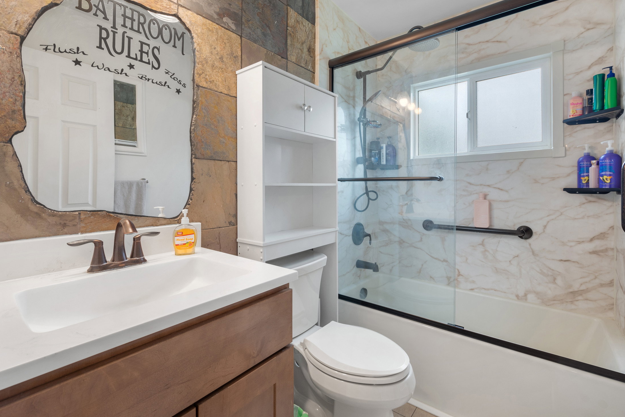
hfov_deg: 96.7
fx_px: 278
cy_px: 183
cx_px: 322
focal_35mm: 16
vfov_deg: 73.5
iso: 500
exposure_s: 1/2.5
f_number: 8
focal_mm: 14
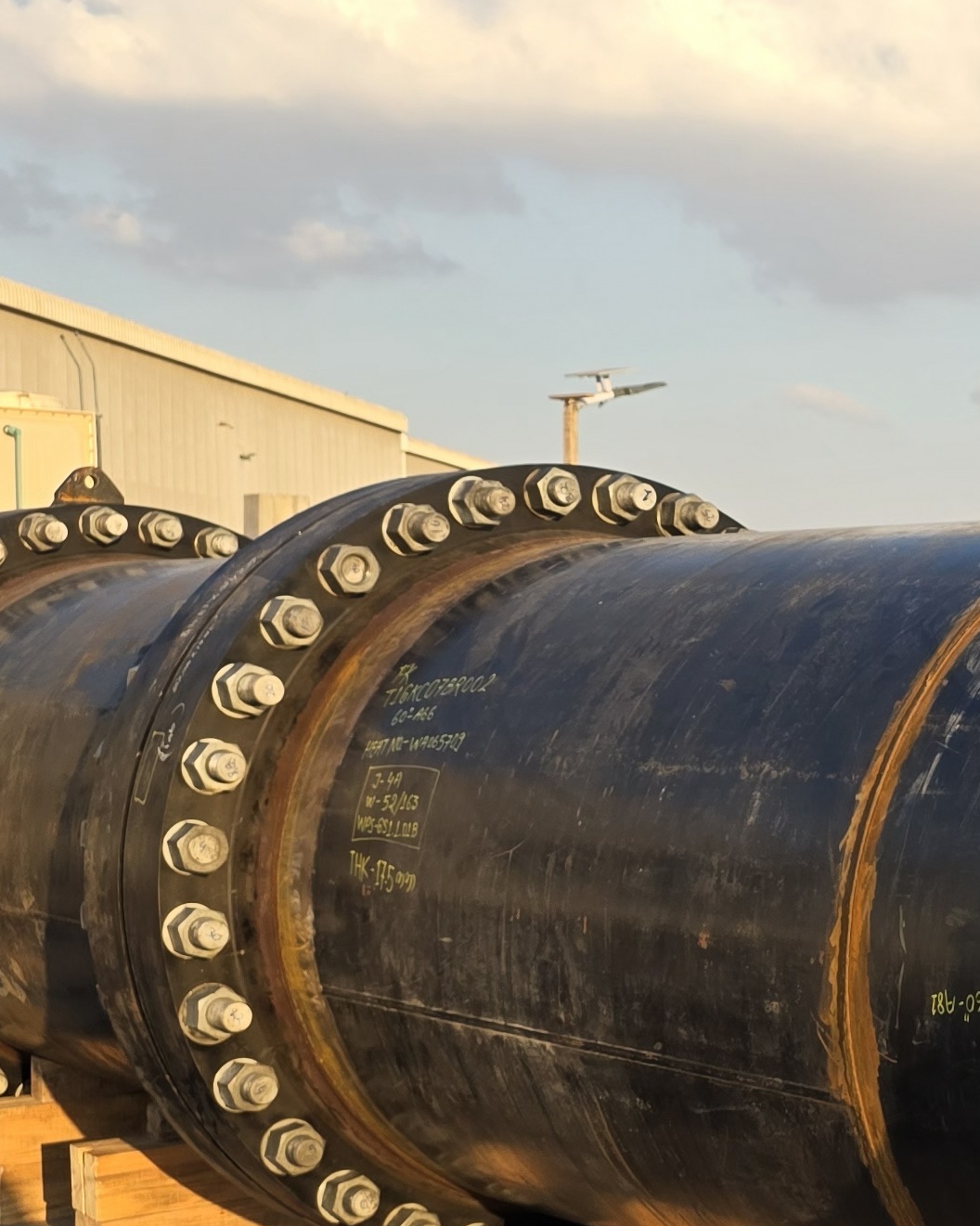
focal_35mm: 68
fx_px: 2466
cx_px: 1226
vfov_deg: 27.8
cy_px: 811
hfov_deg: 20.7
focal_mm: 6.25
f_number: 1.7
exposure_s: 1/2327
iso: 80
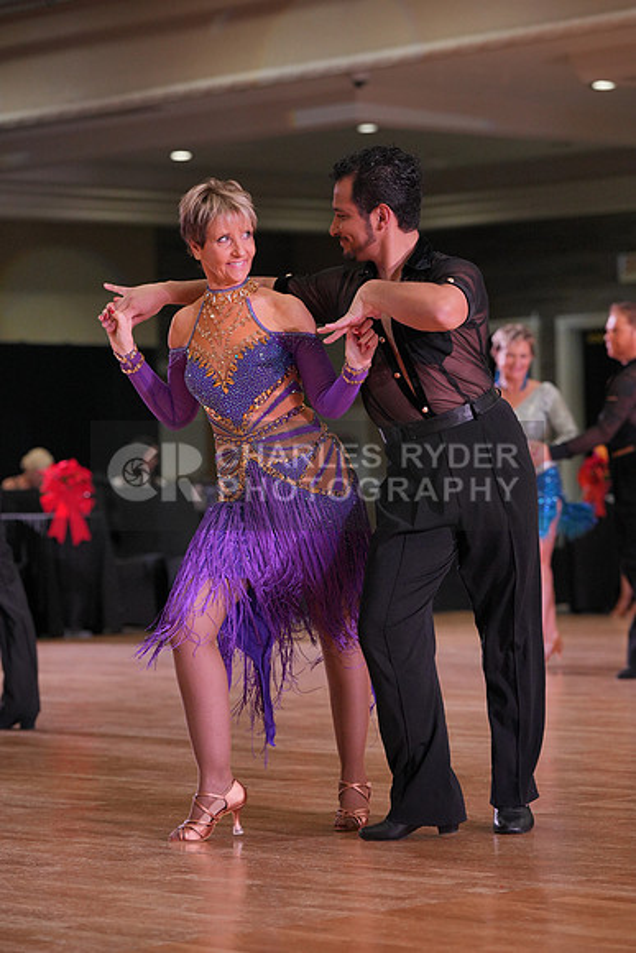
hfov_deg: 11.8
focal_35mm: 116
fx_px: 3072
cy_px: 476
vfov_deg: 17.6
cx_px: 318
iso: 2000
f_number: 4
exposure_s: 1/500
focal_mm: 116
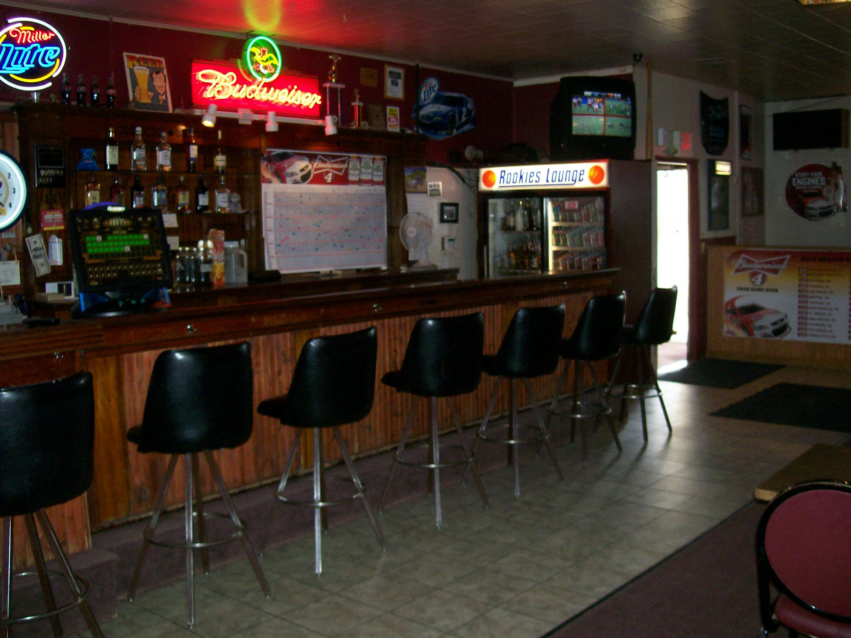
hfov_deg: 51.4
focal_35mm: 36
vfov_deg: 39.7
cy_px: 319
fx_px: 885
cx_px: 426
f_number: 2.7
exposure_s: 1/64
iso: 140
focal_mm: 6
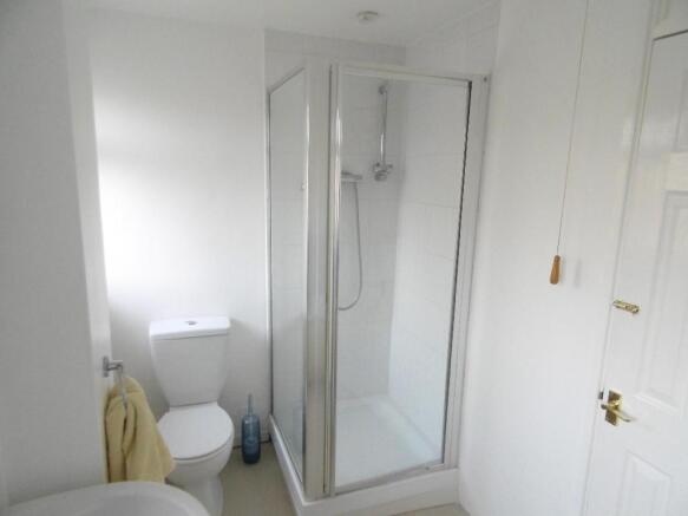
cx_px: 344
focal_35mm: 22
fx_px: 437
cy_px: 258
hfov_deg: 76.4
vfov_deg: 61.1
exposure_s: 1/60
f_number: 3
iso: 320
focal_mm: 4
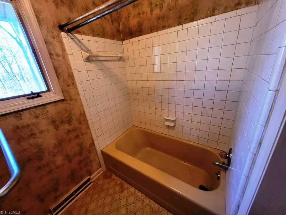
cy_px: 108
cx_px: 143
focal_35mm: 13
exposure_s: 1/40
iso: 320
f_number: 2.2
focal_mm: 1.74
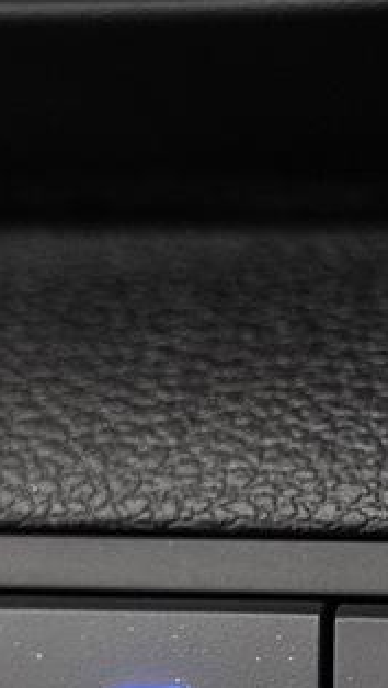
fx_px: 3579
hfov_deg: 6.1
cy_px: 737
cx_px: 660
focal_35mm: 196
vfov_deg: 10.9
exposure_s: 1/40
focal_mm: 32.3
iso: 800
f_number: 3.5
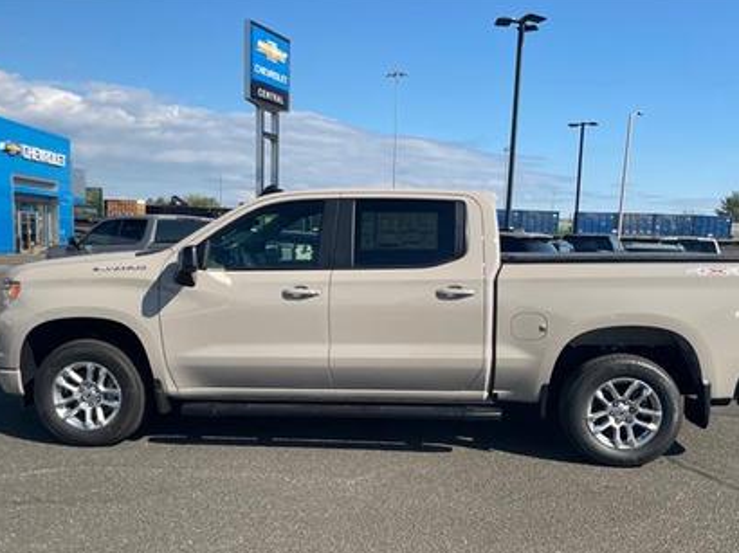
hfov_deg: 56.8
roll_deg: -2.0
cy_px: 330
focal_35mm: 32
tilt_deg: -6.8
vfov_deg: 43.9
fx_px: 683
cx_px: 373
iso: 32
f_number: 1.6
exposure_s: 1/3040
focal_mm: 4.2
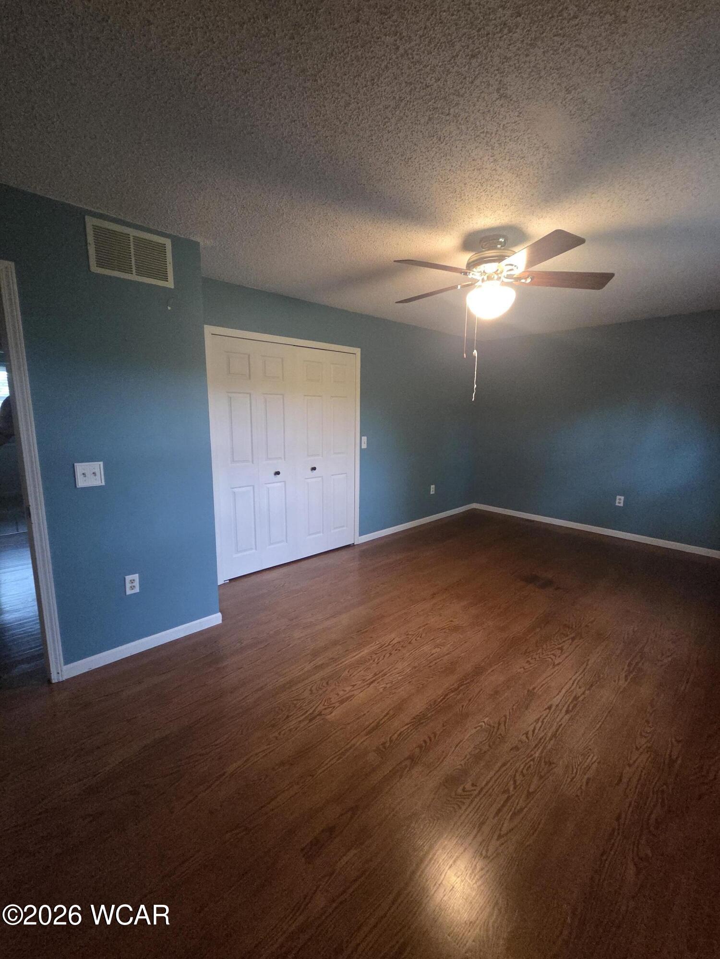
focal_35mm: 13
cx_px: 360
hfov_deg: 89.9
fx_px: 361
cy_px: 480
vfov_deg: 106.2
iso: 1250
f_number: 2.2
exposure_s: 1/60
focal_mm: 2.2
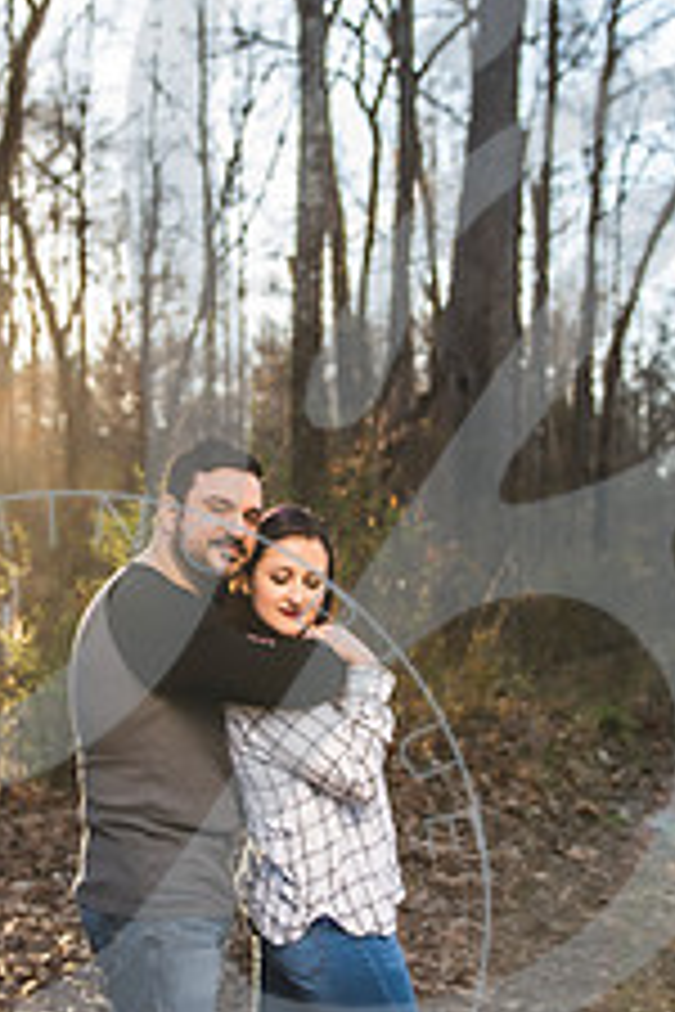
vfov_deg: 41.0
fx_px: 1350
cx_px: 274
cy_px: 567
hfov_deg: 28.0
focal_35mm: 48
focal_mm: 24
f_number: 2.8
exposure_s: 1/320
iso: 100
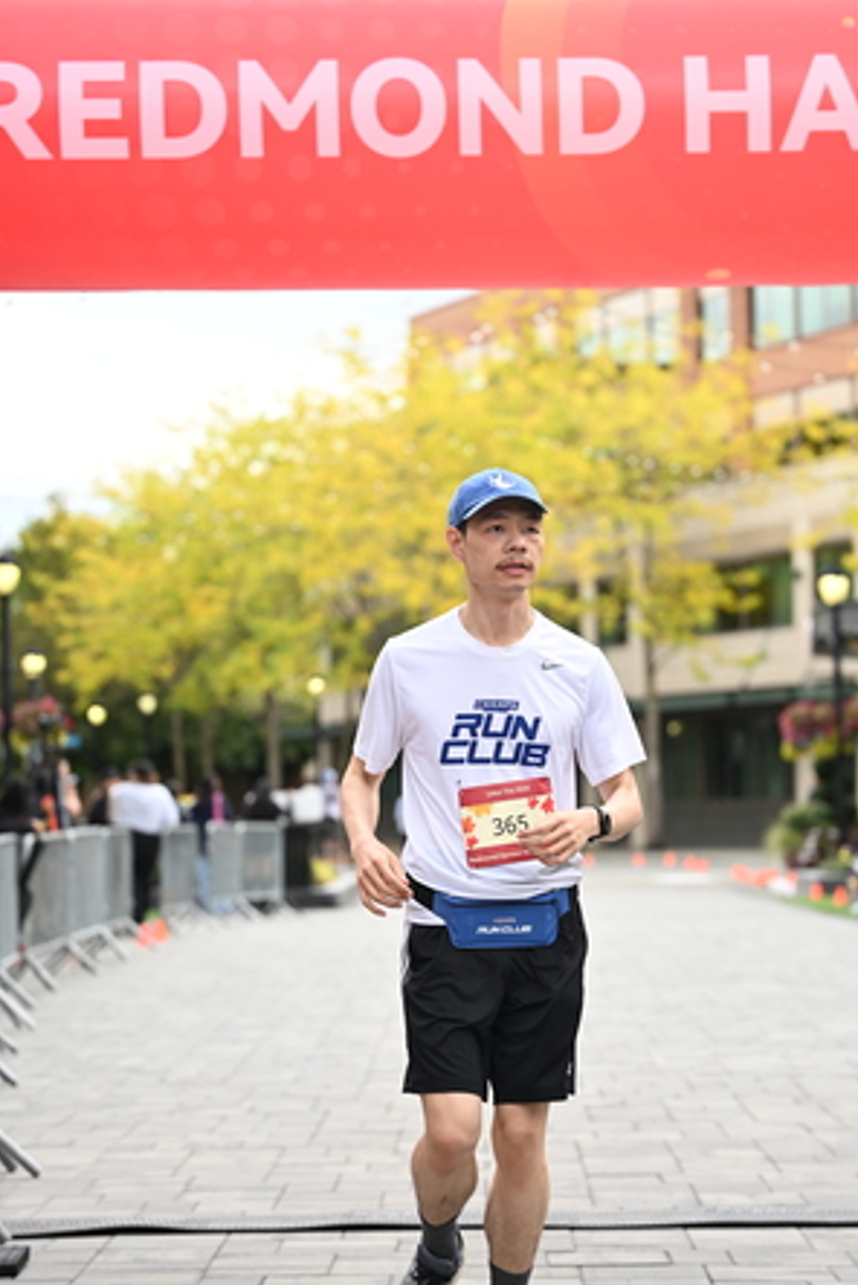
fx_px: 3498
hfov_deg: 14.0
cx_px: 517
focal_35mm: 98
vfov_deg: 20.8
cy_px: 690
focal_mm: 79
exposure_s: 1/2000
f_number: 2.8
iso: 640
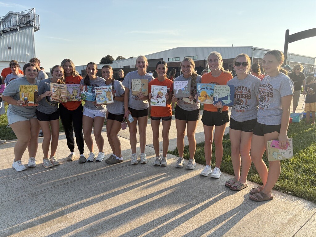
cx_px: 158
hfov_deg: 67.3
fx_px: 237
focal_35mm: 26
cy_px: 118
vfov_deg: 53.1
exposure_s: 1/1706
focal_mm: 5.96
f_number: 1.6
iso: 64
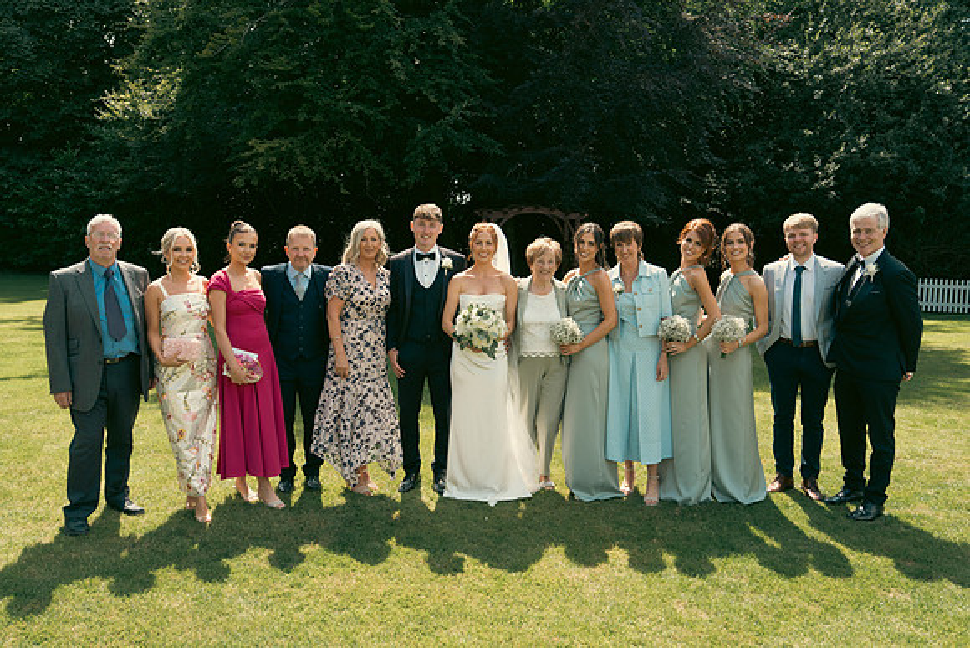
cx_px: 485
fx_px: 835
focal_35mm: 31
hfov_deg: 60.3
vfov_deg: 42.3
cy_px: 324
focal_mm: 31
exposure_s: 1/320
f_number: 7.1
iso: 320
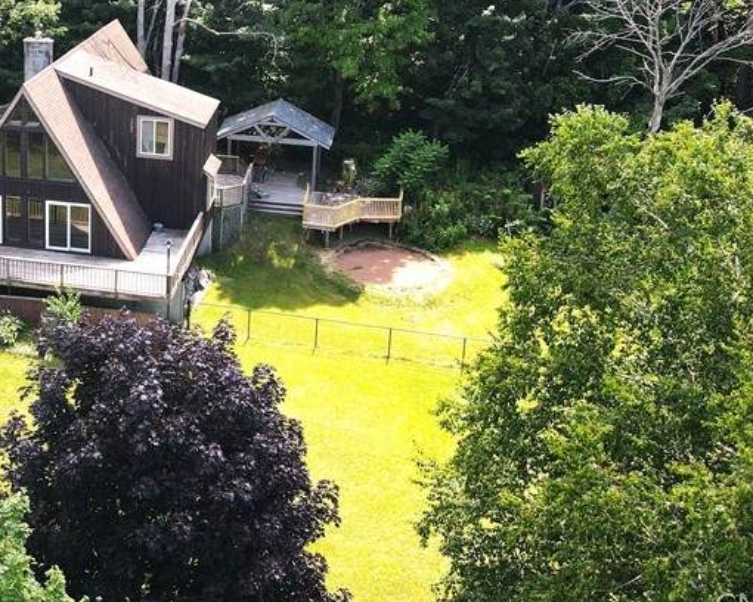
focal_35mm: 47
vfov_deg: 30.7
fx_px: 1047
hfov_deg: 36.8
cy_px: 63
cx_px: 61
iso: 100
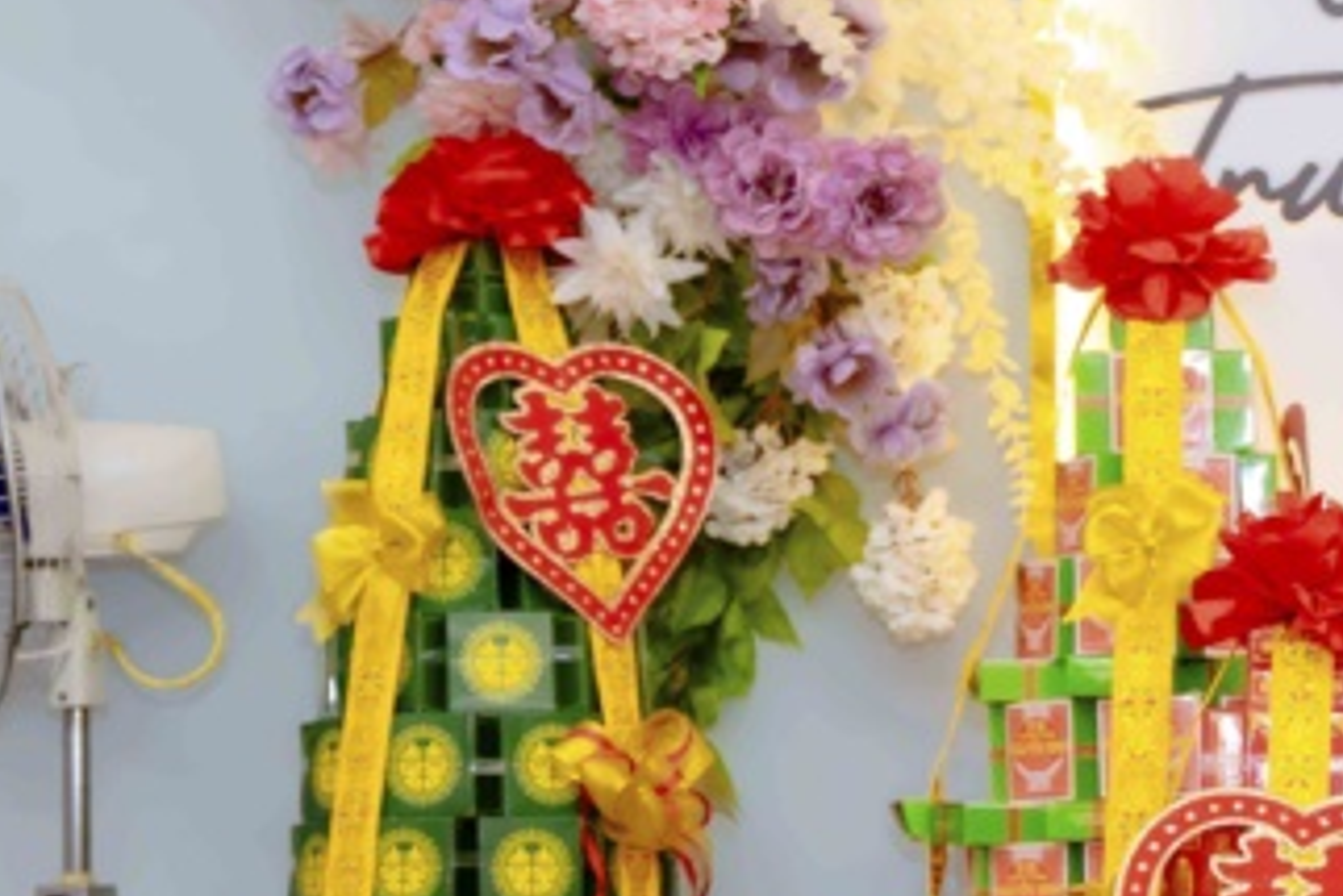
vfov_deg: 10.6
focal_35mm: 129
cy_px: 654
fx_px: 4827
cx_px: 1560
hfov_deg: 15.3
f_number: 3.5
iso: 800
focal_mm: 49.9
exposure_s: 1/125
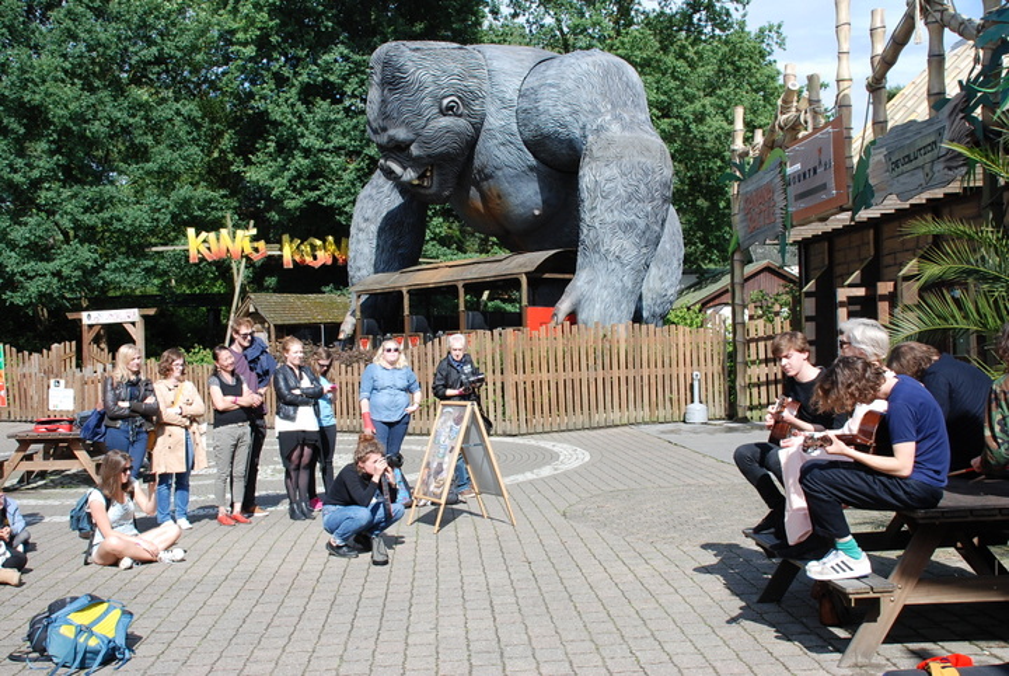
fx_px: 1094
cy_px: 338
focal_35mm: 39
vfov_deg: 34.3
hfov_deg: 49.5
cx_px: 504
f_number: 8
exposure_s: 1/250
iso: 320
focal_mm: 26
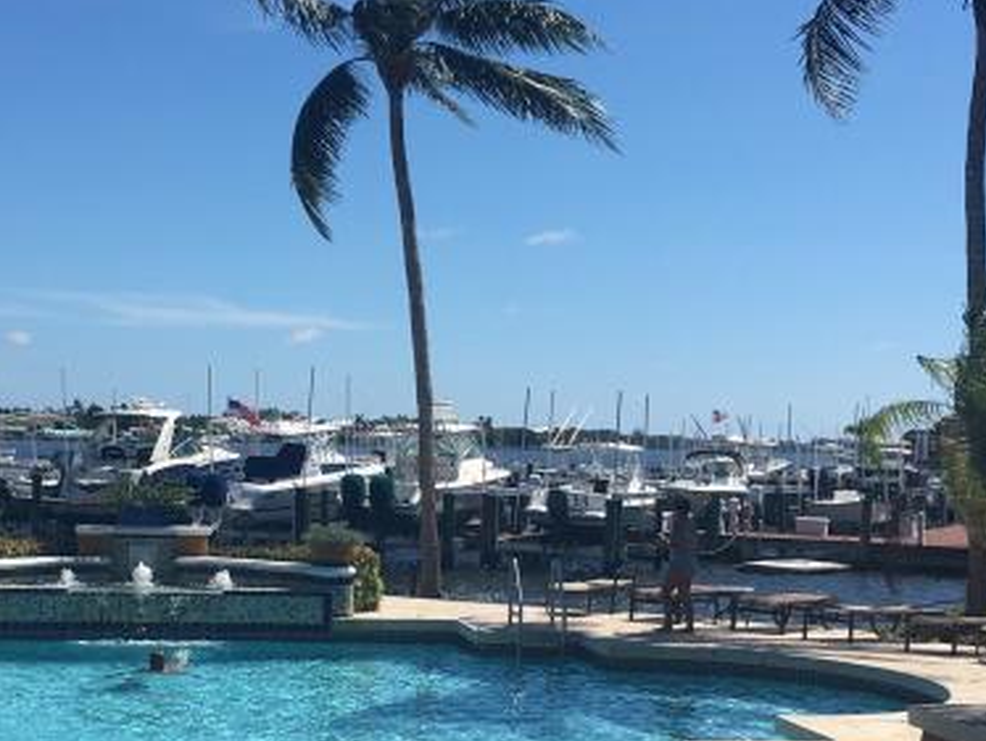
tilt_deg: +0.0
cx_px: 374
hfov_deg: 31.1
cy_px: 488
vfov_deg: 23.6
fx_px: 1767
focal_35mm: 62
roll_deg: -1.1
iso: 25
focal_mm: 4.15
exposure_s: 1/2564
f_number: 2.2
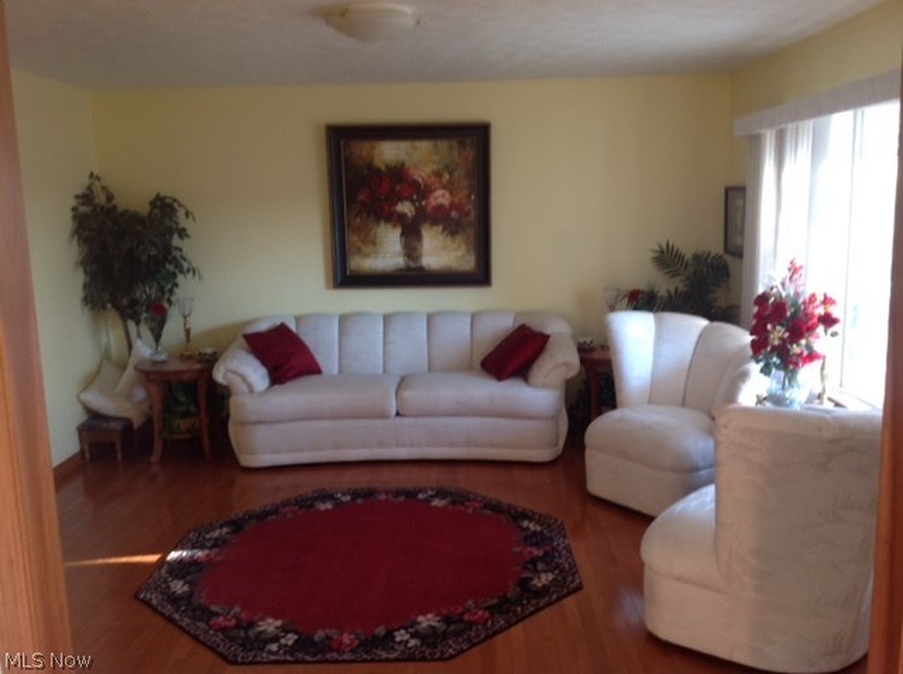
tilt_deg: -10.6
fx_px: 912
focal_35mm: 35
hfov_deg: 52.7
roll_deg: +0.9
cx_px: 452
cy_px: 337
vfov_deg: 40.6
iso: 64
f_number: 2.4
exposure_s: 1/15
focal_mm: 4.28
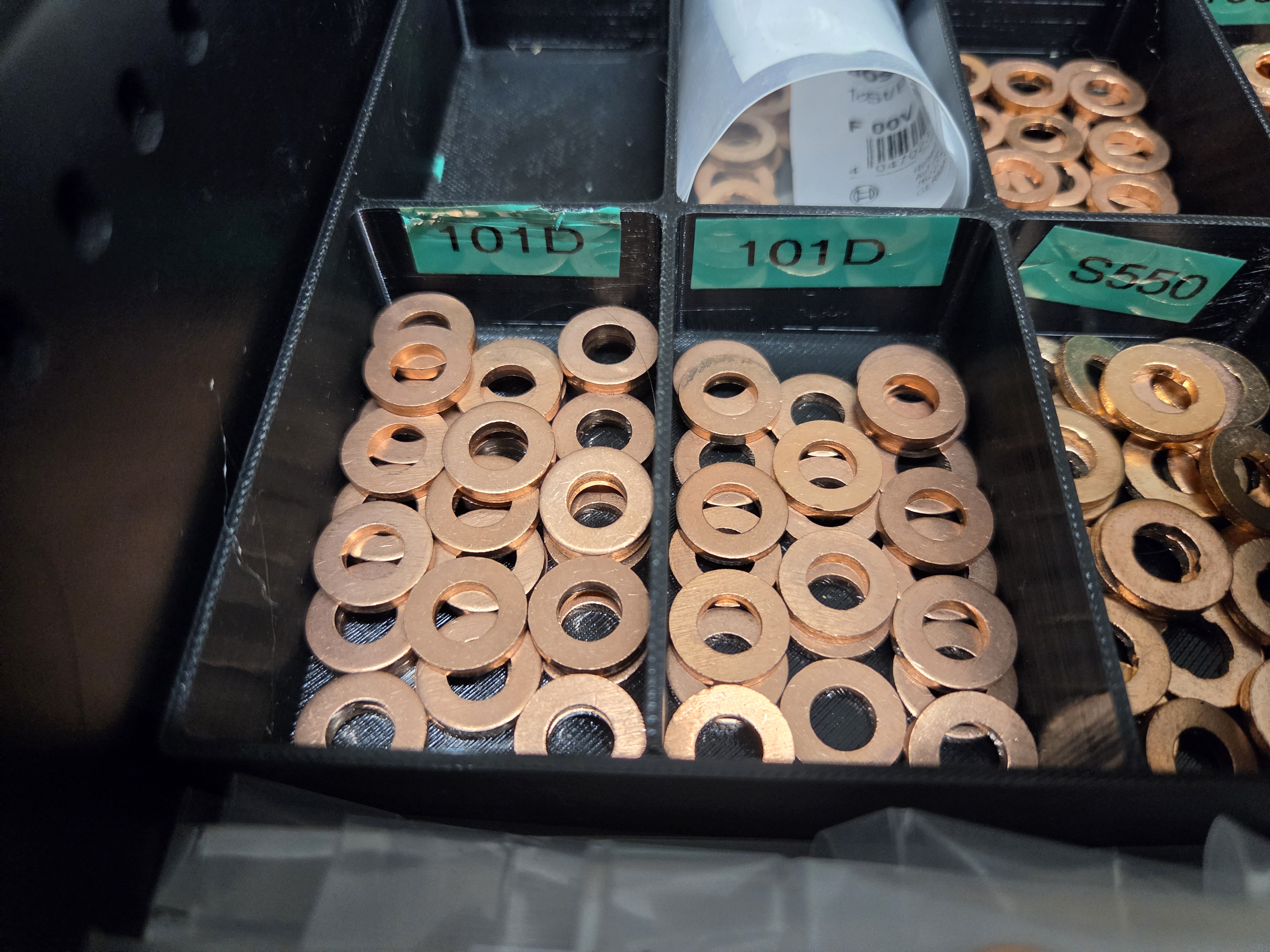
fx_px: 844
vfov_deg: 58.9
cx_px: 635
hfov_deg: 73.9
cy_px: 476
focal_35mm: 23
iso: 640
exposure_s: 1/100
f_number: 1.8
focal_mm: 5.4
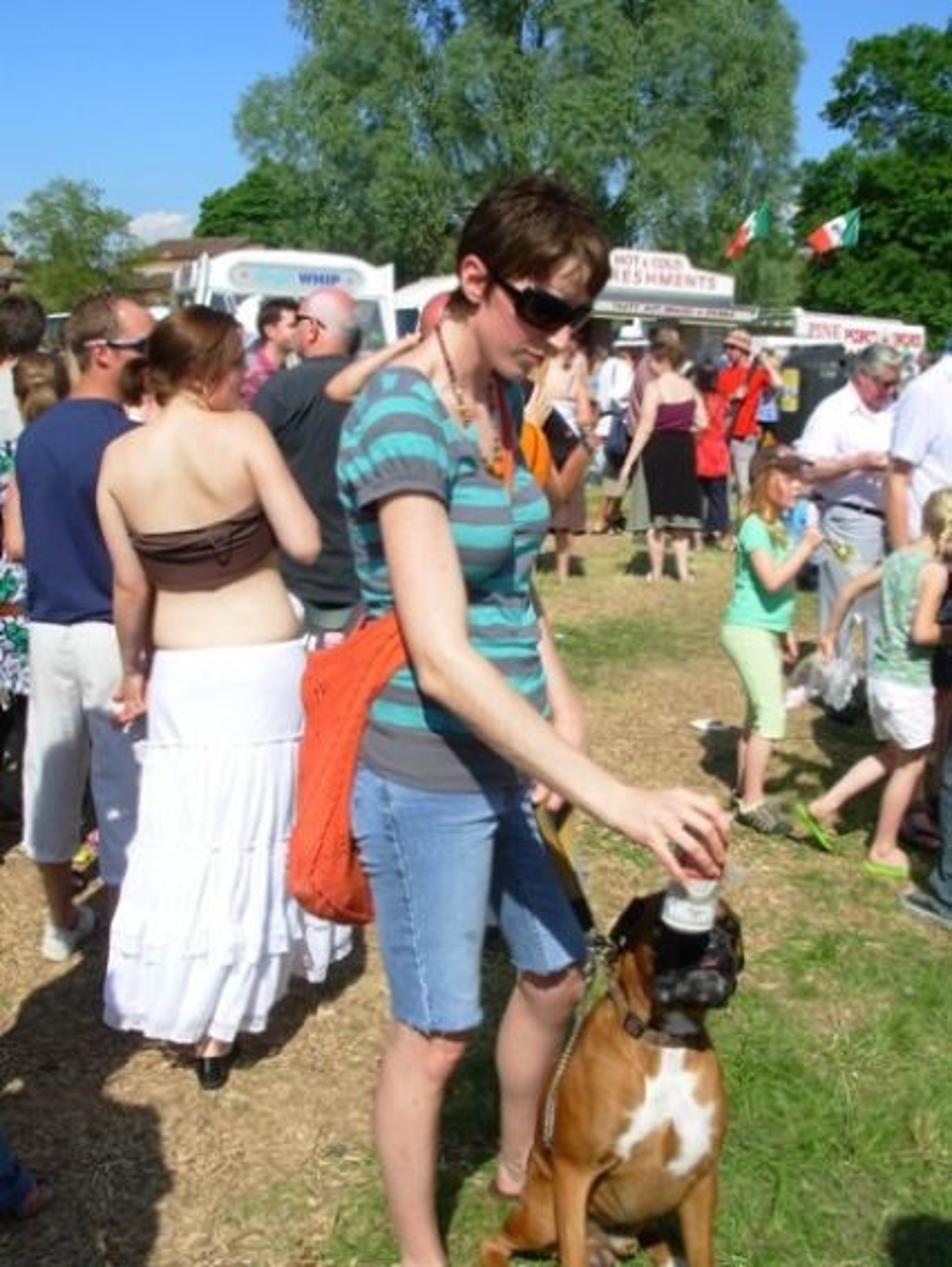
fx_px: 1392
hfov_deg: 37.8
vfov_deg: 48.9
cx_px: 476
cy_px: 634
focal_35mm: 38
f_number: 4.9
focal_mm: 6.3
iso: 50
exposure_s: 1/512
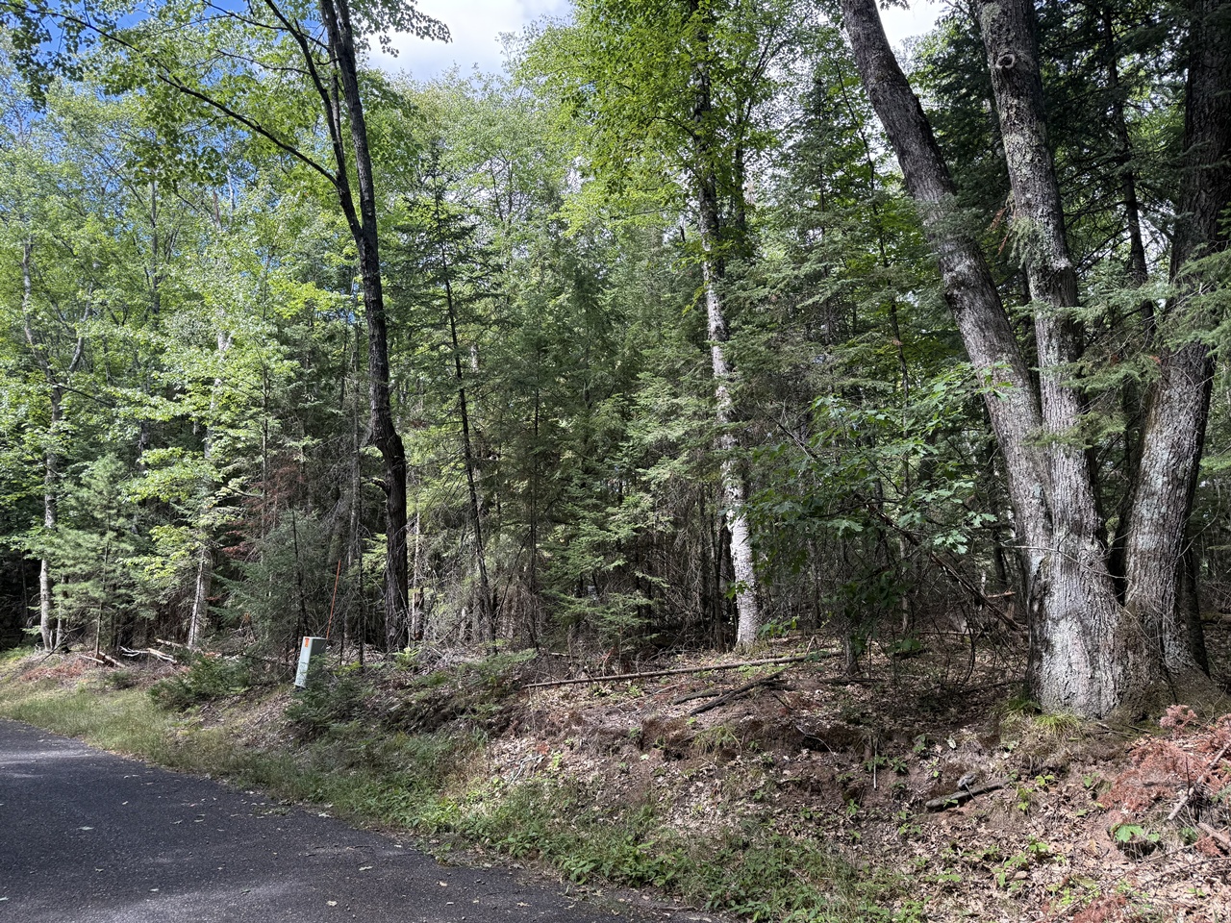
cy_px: 462
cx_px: 616
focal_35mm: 24
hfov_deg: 71.6
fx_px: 853
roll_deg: -2.3
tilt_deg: +11.9
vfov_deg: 56.8
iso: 100
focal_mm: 6.76
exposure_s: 1/450
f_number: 1.78
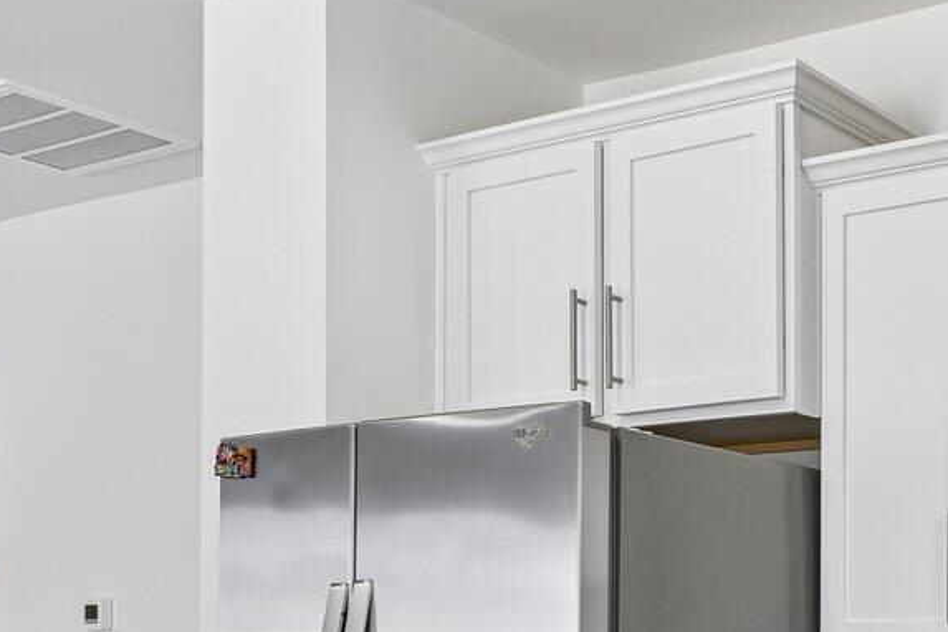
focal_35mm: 50
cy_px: 658
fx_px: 1317
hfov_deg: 31.5
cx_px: 1199
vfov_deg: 25.4
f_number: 8
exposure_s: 1/40
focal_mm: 14
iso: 360
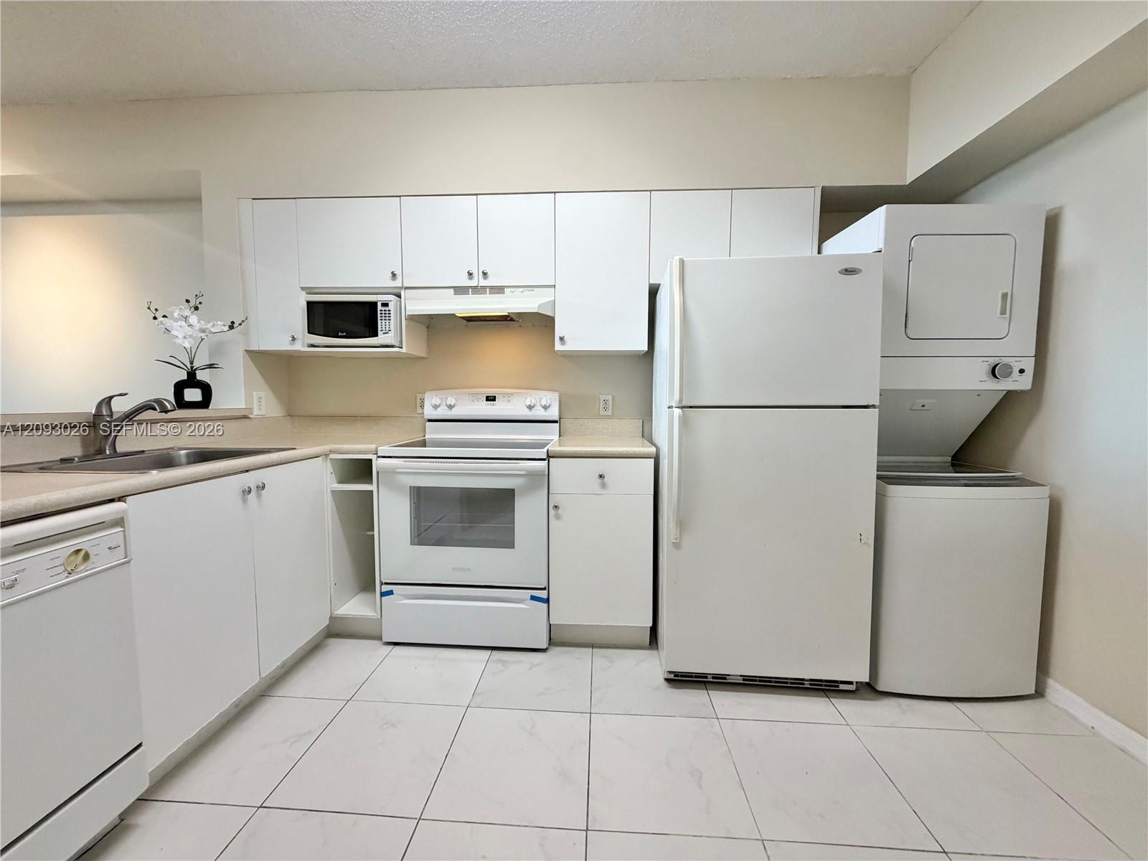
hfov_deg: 102.1
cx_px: 574
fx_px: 464
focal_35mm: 14
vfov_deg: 85.7
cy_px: 430
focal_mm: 2.22
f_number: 2.2
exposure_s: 1/120
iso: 320
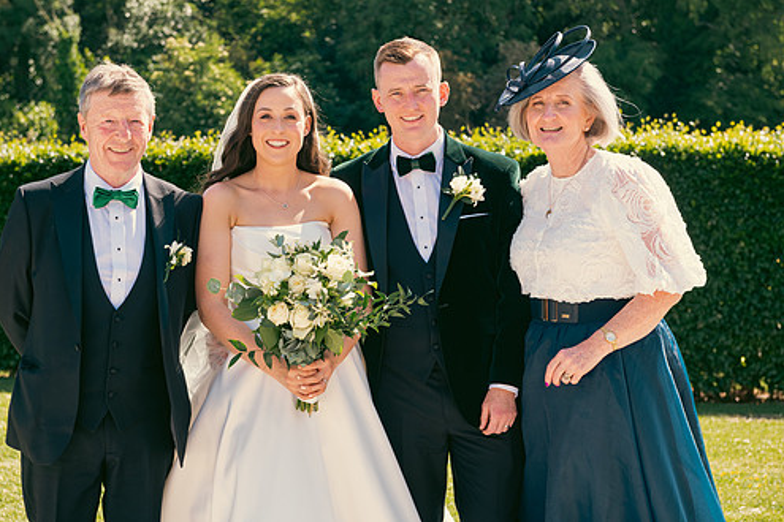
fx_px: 1786
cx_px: 344
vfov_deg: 16.6
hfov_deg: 24.7
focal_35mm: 82
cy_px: 218
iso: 125
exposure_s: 1/200
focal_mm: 70
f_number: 6.3
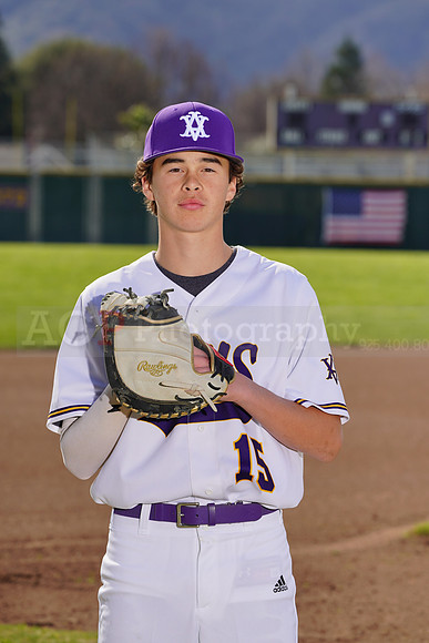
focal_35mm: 212
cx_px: 214
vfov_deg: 9.7
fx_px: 3787
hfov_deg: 6.5
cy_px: 322
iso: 100
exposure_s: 1/250
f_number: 9
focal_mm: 212
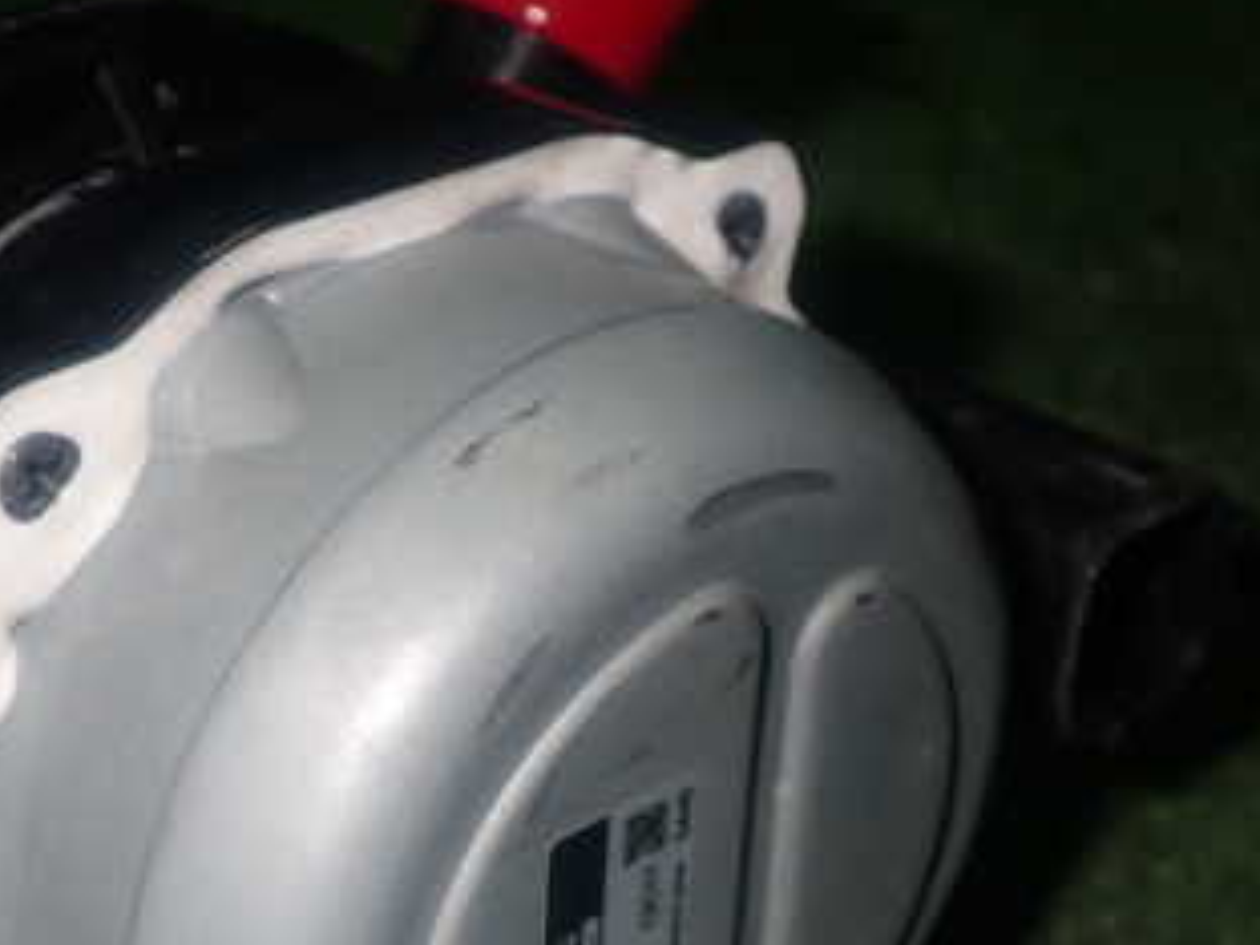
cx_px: 291
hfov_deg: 26.3
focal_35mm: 73
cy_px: 695
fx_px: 2657
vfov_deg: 20.0
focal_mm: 6.83
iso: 200
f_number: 8
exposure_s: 1/40
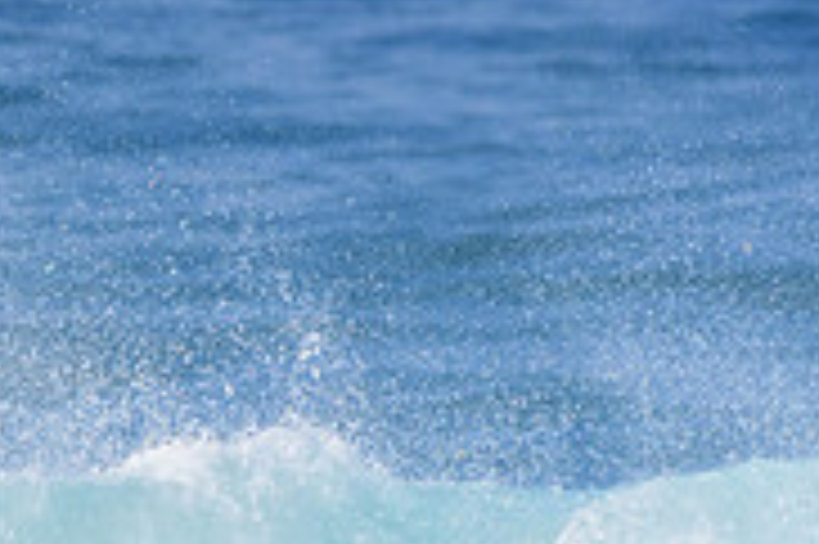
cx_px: -428
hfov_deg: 0.9
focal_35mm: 2390
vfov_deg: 0.6
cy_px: 816
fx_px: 54322
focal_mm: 500
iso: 280
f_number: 5.6
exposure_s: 1/2000
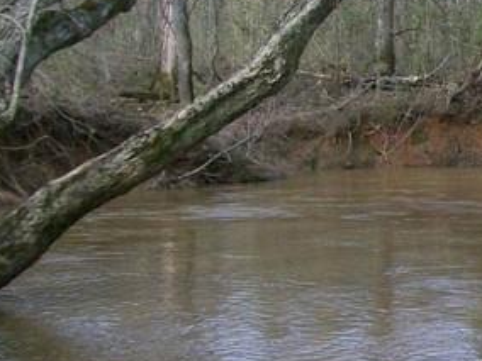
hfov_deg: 14.1
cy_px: 192
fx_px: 1810
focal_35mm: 130
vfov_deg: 11.4
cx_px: 748
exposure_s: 1/250
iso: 64
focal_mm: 6
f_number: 2.7
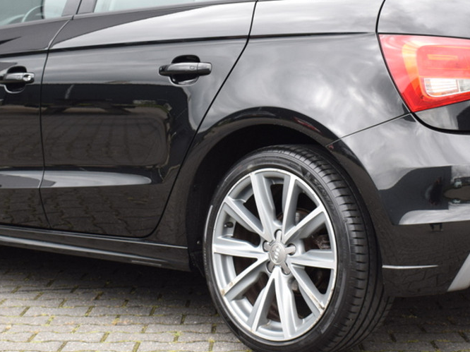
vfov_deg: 16.1
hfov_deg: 21.5
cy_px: 71
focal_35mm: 91
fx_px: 1235
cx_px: 253
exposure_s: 1/200
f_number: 7.1
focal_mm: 30
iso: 400
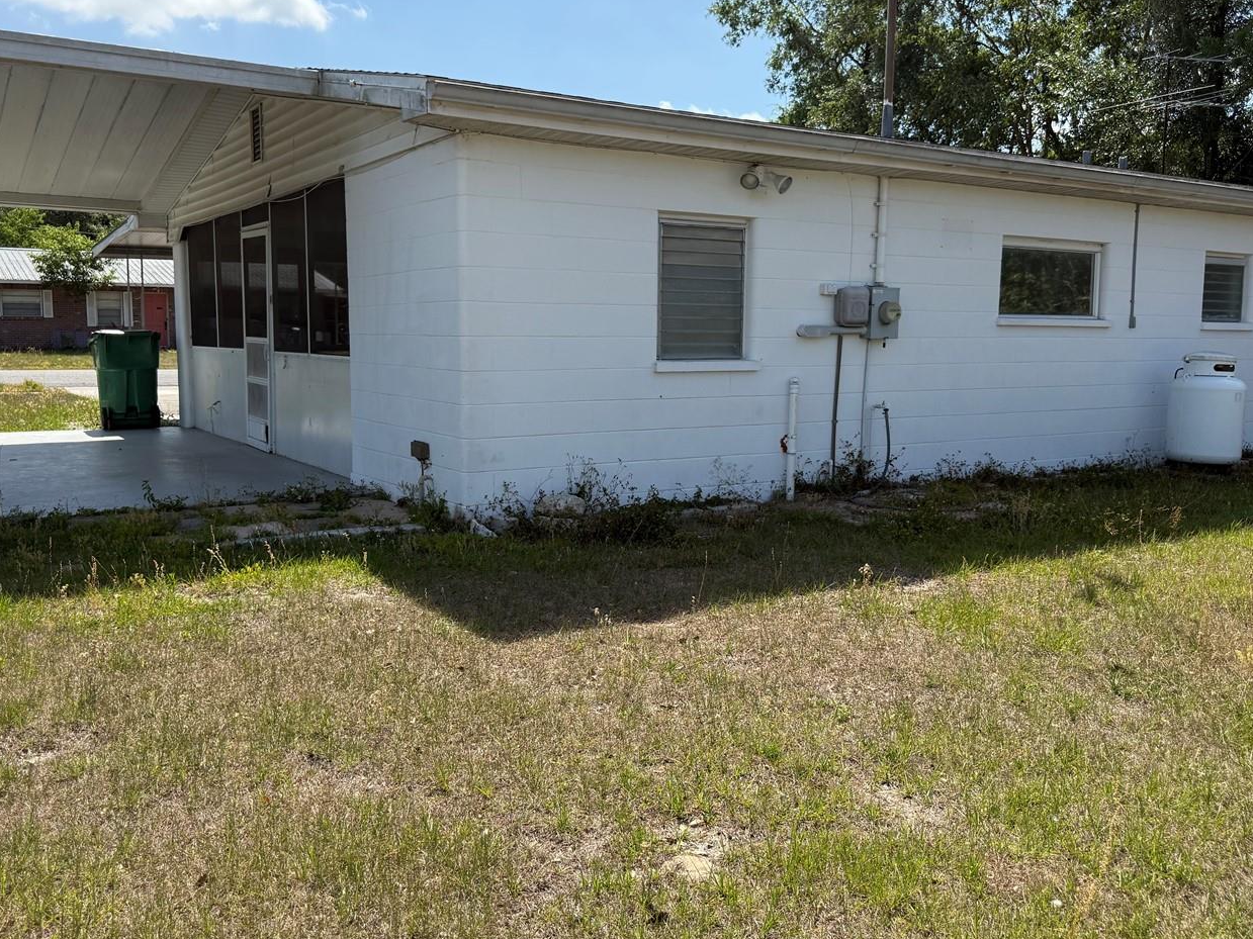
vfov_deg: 45.4
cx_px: 626
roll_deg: -0.5
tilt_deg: -6.4
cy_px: 450
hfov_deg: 58.4
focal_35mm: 31
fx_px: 1122
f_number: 1.78
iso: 125
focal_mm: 6.76
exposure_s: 1/4975
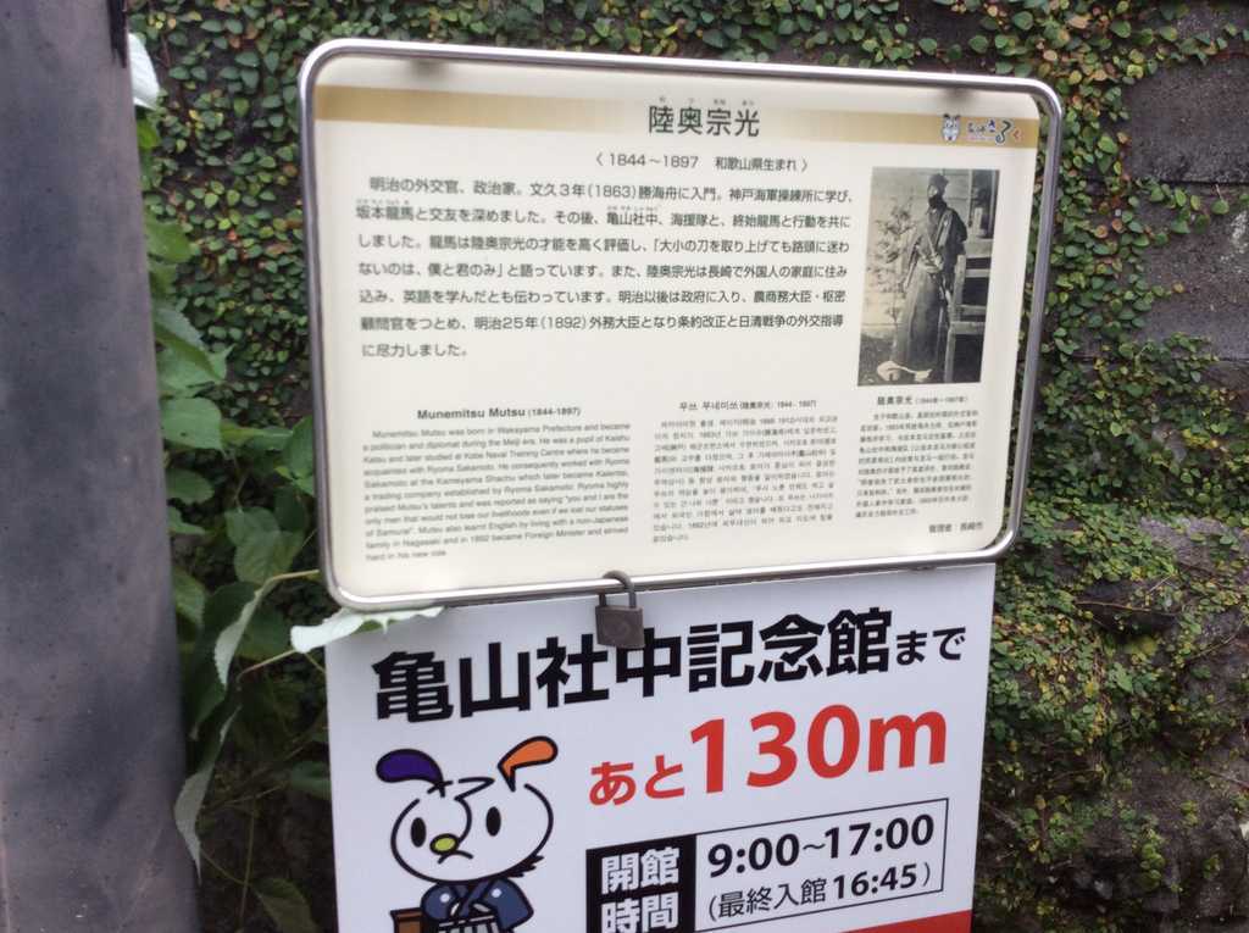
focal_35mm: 32
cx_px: 624
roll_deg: -1.1
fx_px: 1153
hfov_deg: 56.9
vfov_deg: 44.1
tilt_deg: -12.5
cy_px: 466
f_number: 2.4
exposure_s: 1/120
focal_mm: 3.3
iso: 32
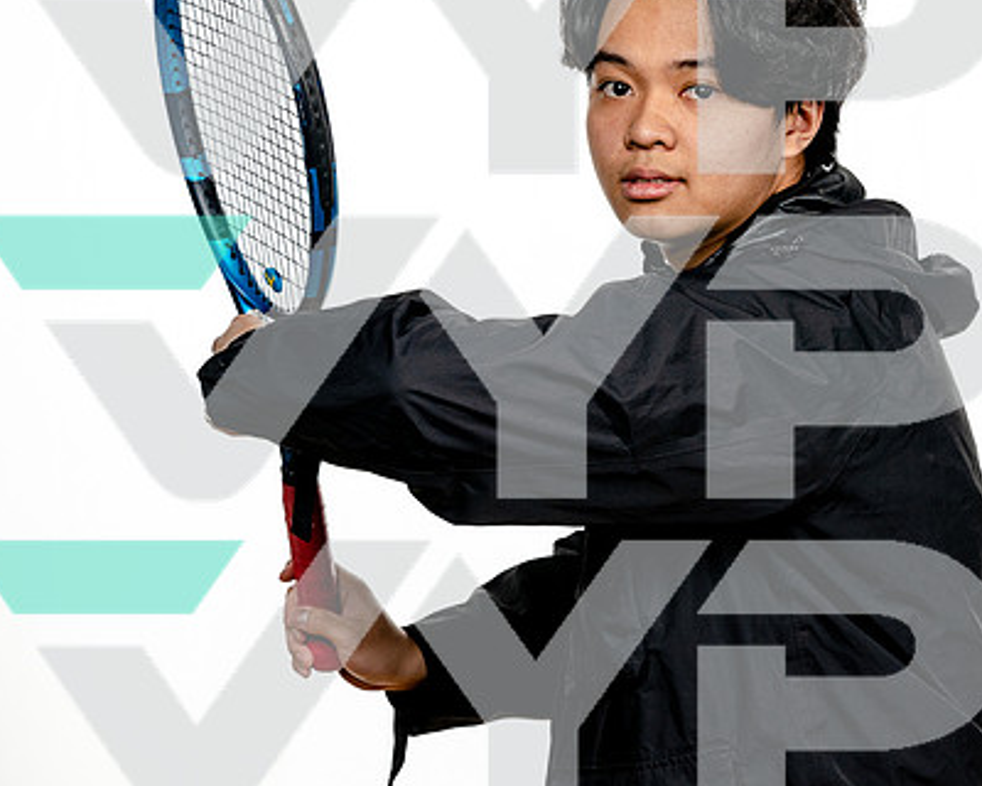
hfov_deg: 18.5
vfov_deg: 14.9
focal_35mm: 103
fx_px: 2994
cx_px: 757
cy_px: 354
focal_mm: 59
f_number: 8
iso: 160
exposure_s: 1/250
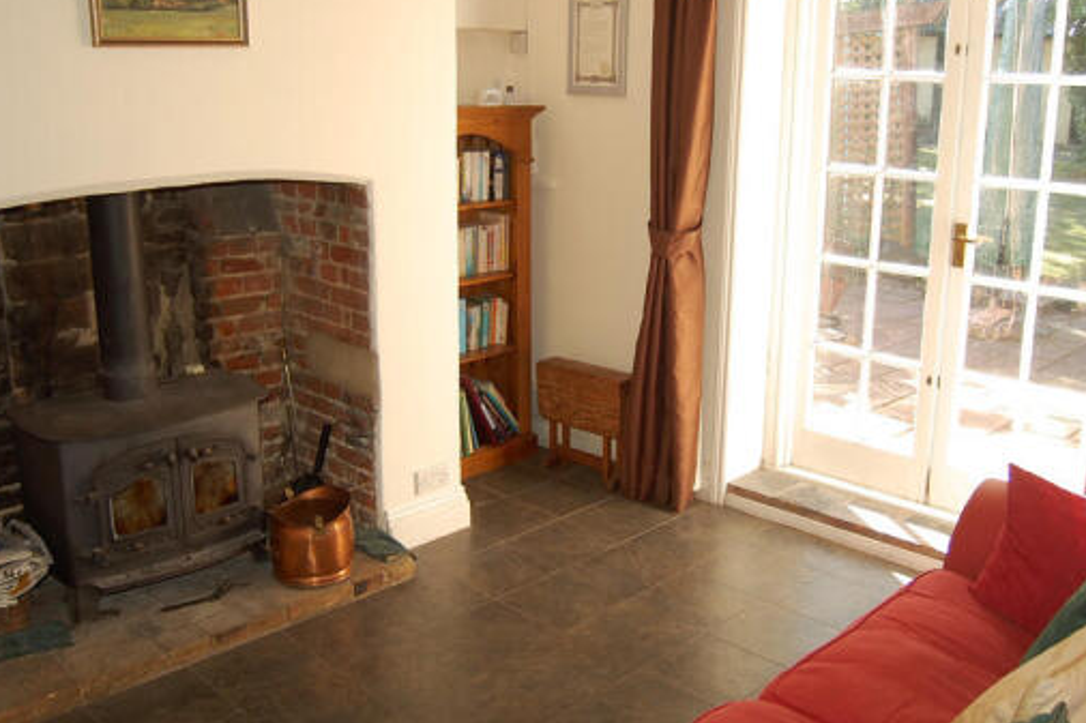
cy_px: 333
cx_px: 573
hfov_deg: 54.4
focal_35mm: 35
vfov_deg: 37.8
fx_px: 1055
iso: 200
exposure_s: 1/80
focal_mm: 18
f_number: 3.5
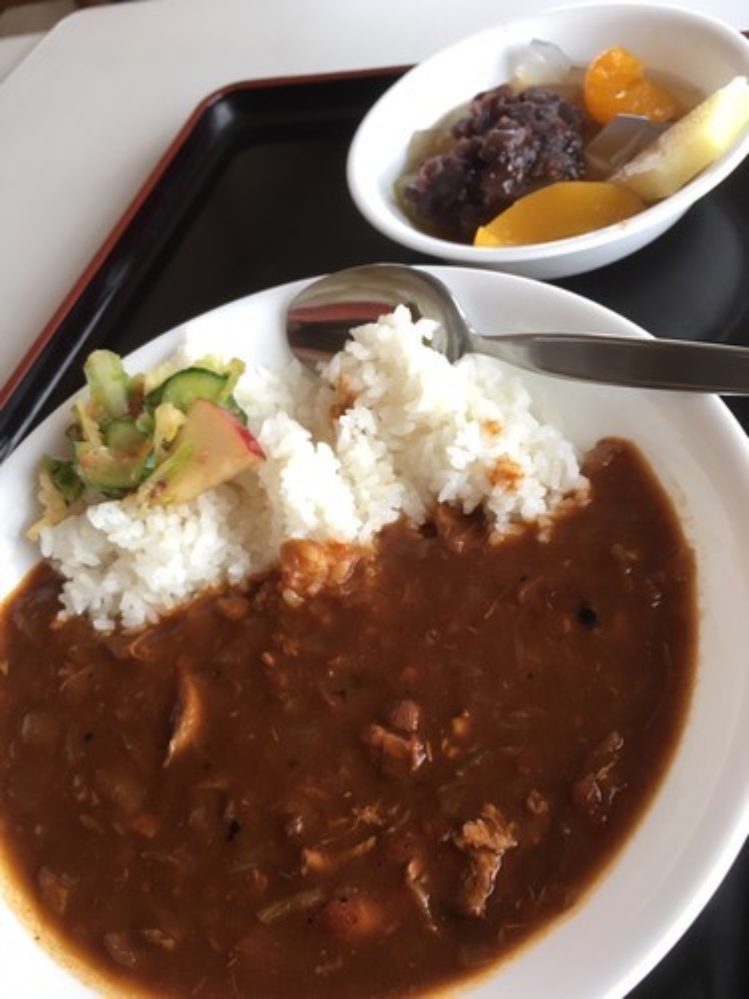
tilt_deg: -51.7
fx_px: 837
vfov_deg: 61.7
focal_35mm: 29
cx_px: 374
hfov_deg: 48.2
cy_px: 500
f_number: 2.2
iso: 40
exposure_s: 1/30
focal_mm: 4.15
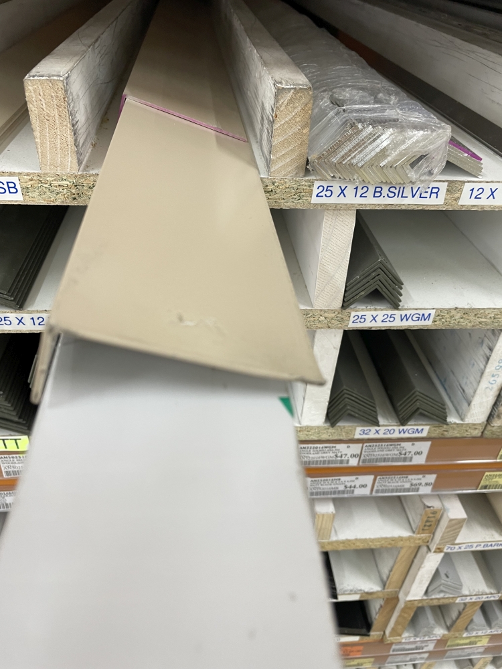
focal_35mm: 26
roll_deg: -2.9
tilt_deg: -36.8
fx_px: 503
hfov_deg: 53.1
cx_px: 251
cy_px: 334
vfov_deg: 67.3
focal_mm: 4.2
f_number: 1.6
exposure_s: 1/50
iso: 80
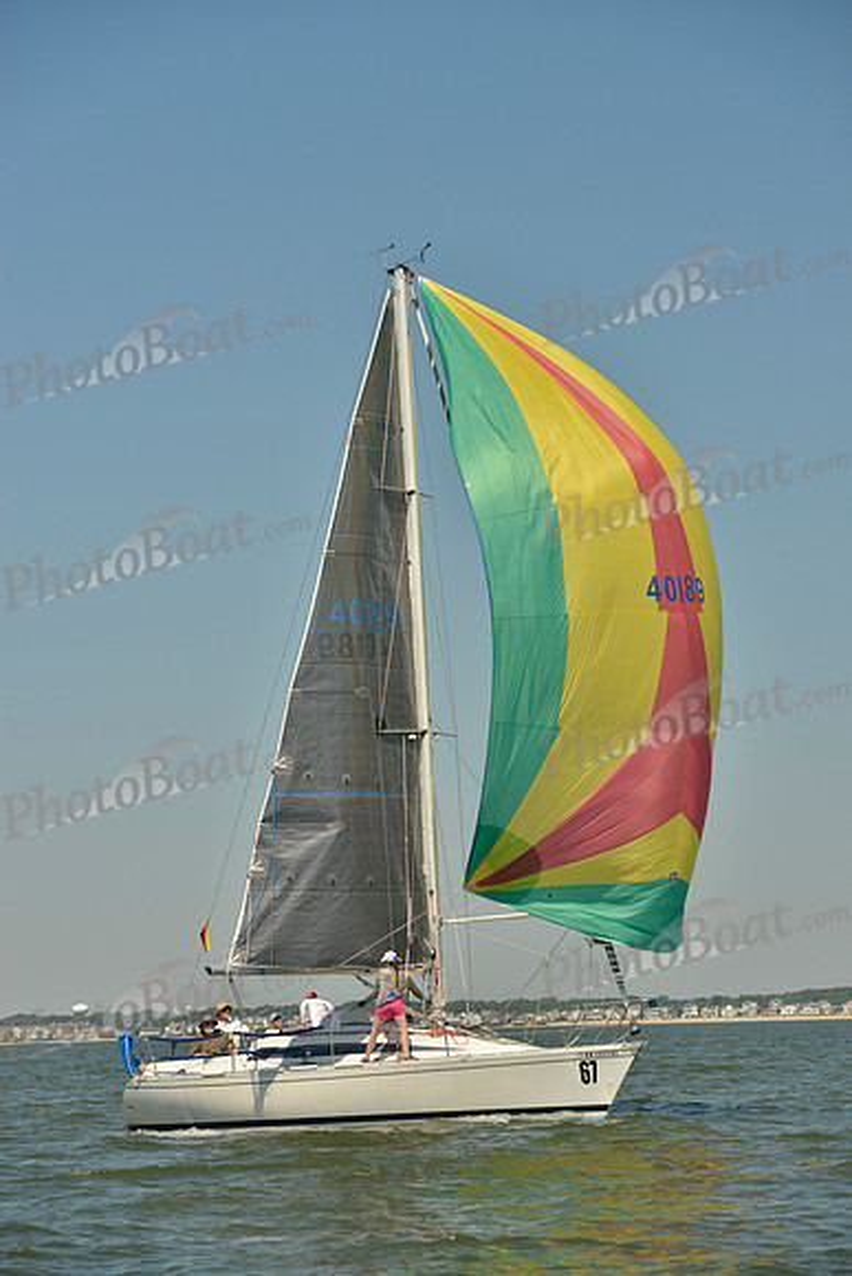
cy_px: 638
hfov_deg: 13.0
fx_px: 3725
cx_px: 426
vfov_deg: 19.5
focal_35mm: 105
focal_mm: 105
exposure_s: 1/800
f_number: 6.3
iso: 200
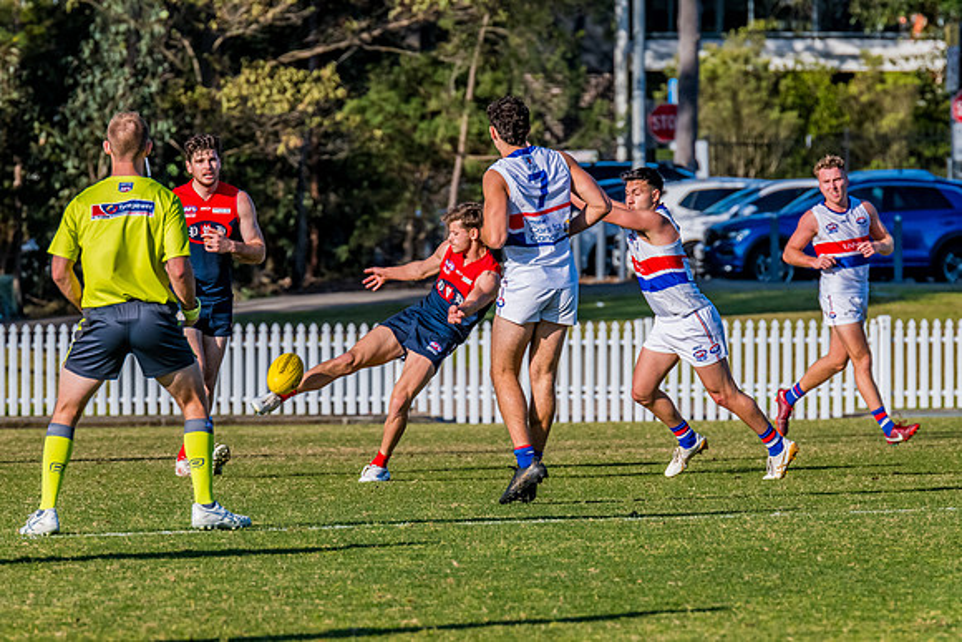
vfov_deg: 2.8
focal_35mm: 496
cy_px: 308
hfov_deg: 4.2
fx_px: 13268
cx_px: 445
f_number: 11
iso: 800
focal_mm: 420
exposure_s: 1/1600
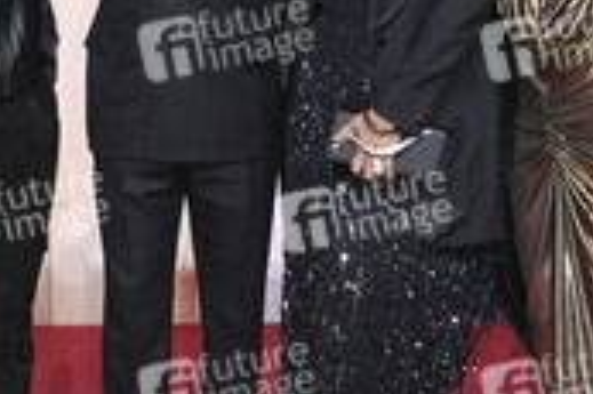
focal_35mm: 130
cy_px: 127
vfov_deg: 10.5
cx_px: 273
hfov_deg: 15.8
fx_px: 2139
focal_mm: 50
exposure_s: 1/250
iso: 400
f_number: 5.6
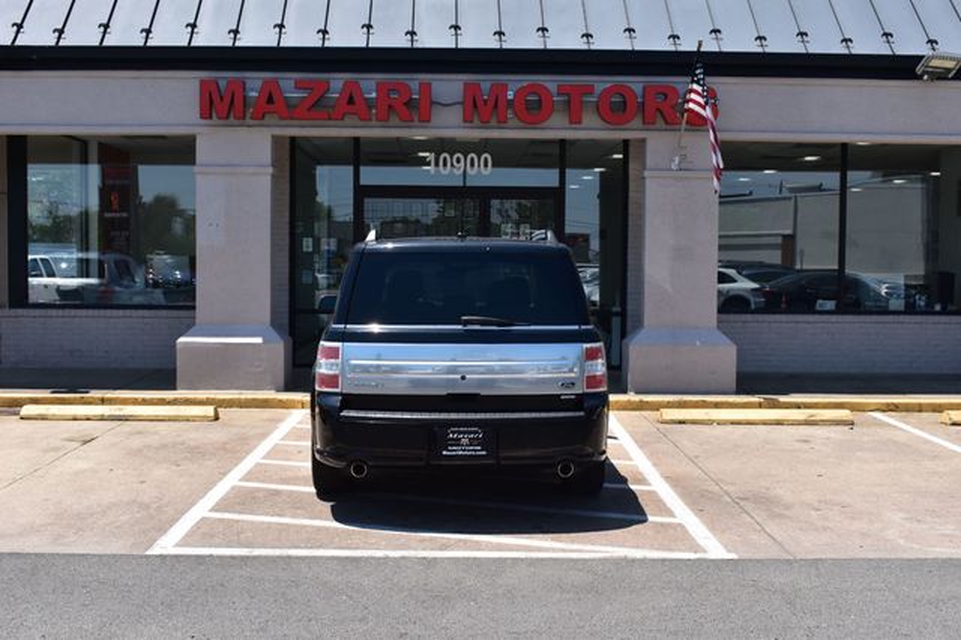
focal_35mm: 44
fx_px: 1161
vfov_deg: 30.8
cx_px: 480
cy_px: 320
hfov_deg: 45.0
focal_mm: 29
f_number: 11
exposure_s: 1/500
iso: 400
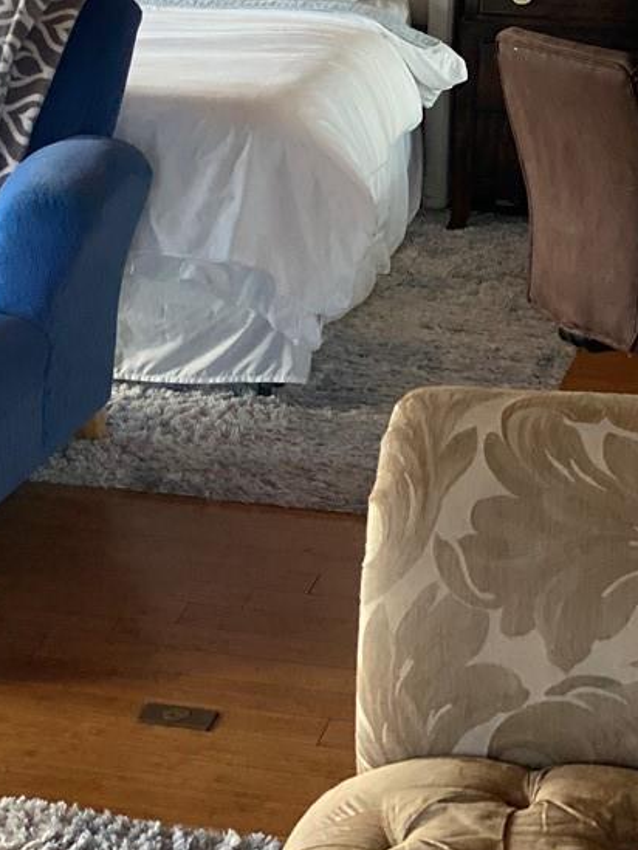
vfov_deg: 20.0
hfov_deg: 15.1
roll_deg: -0.1
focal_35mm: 97
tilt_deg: -12.0
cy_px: 147
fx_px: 2383
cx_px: 81
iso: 250
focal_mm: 6
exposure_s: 1/78
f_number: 2
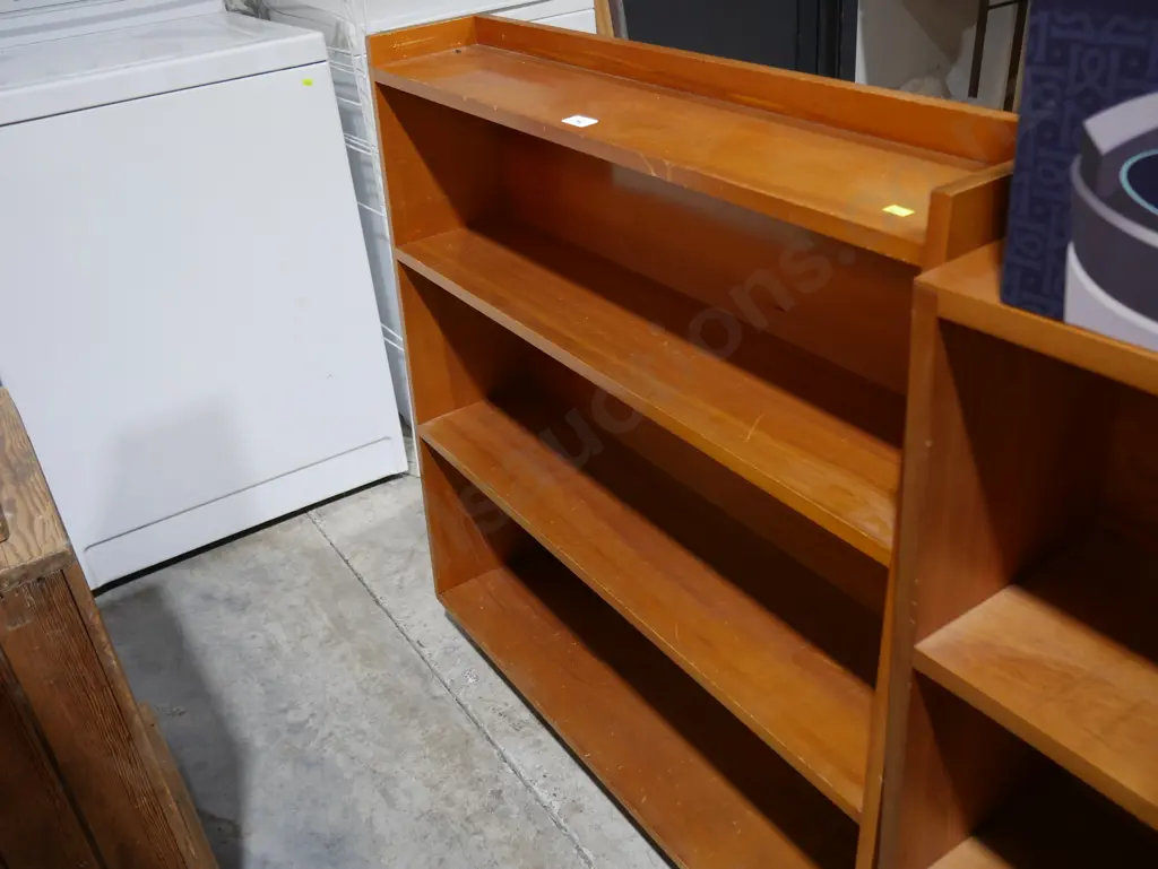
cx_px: 579
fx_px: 1071
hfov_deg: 56.8
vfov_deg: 44.2
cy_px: 434
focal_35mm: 32
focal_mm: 16
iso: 320
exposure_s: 1/60
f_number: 3.6
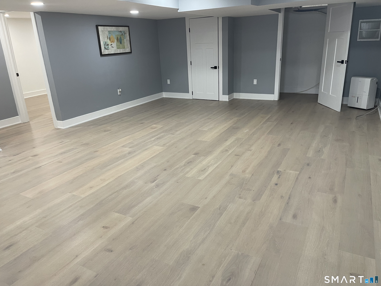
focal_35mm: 25
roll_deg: +2.7
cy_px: 143
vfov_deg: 54.9
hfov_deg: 69.4
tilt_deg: -19.5
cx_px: 190
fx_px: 275
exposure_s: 1/60
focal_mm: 5.1
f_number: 1.6
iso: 100
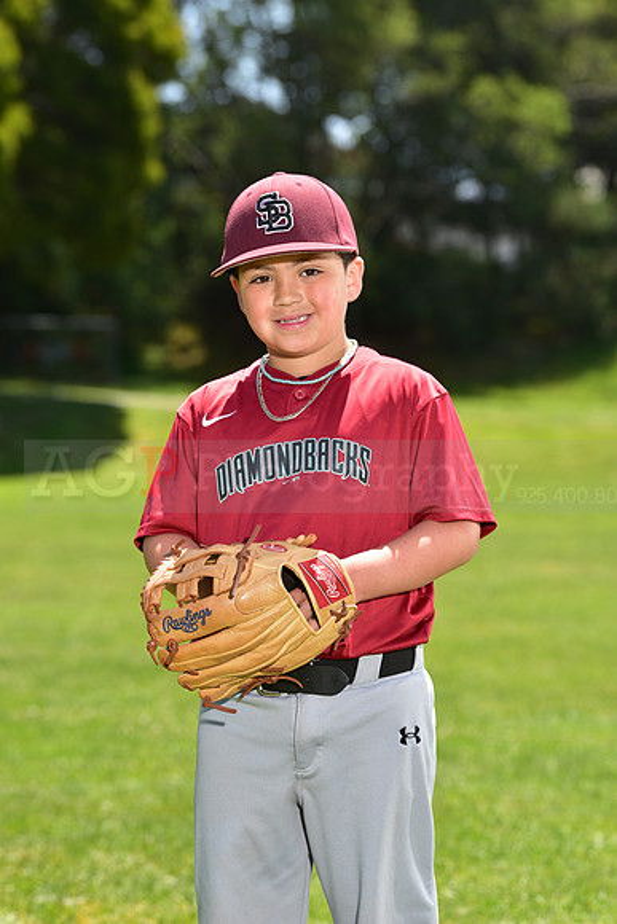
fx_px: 3468
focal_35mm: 135
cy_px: 462
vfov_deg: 15.2
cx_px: 308
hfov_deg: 10.2
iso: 80
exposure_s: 1/200
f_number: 5.6
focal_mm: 135
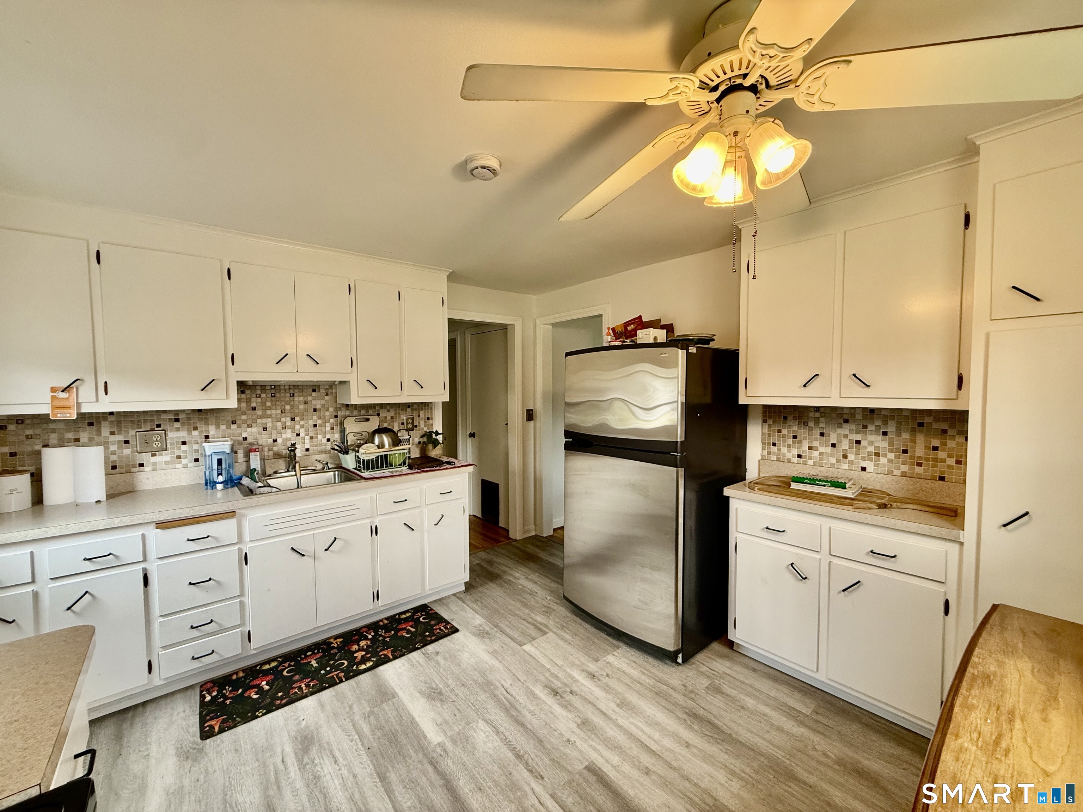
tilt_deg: -2.0
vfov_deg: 85.7
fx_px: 438
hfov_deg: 102.1
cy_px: 406
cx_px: 542
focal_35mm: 14
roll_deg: +0.3
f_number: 2.2
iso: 200
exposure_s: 1/60
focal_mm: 2.22
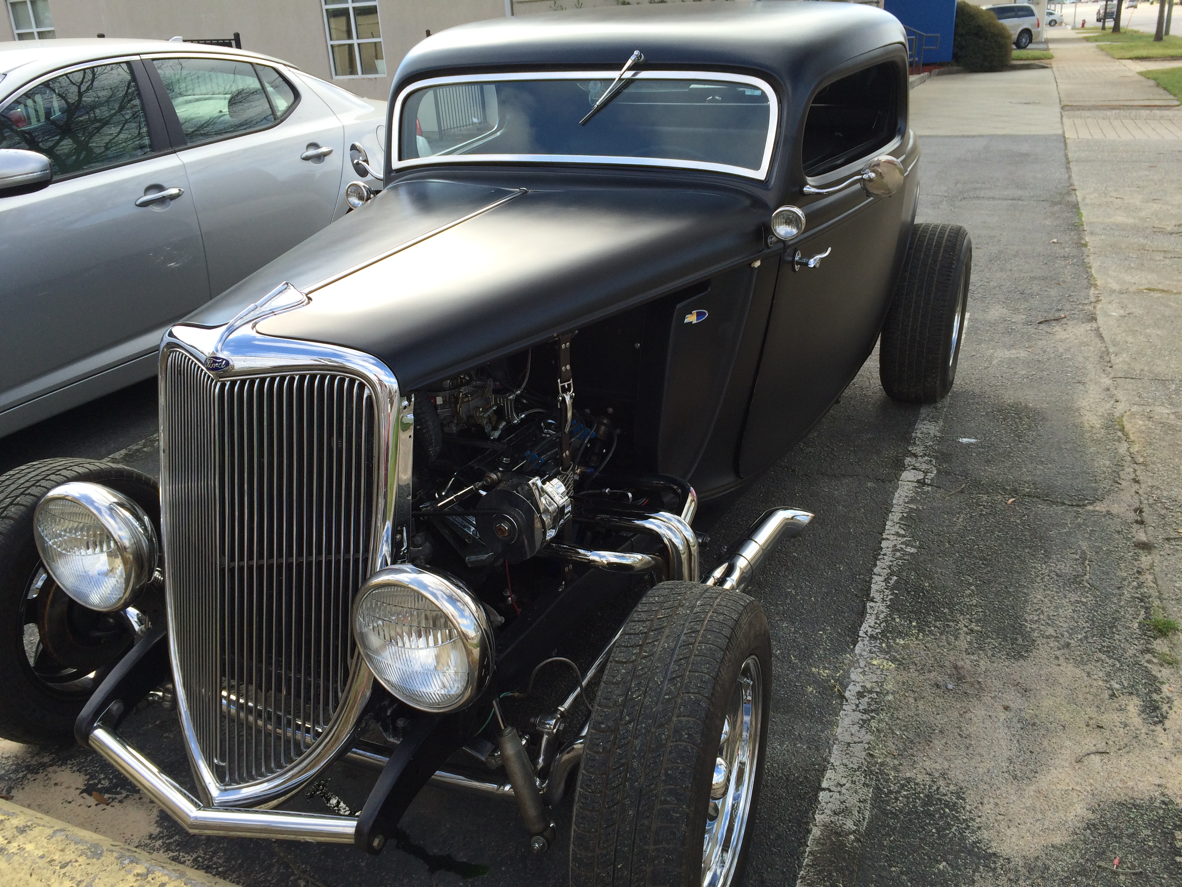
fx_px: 990
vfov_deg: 48.2
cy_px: 444
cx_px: 591
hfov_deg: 61.7
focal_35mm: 29
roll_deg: +3.6
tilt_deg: -20.8
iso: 32
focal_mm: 4.15
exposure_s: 1/641
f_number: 2.2
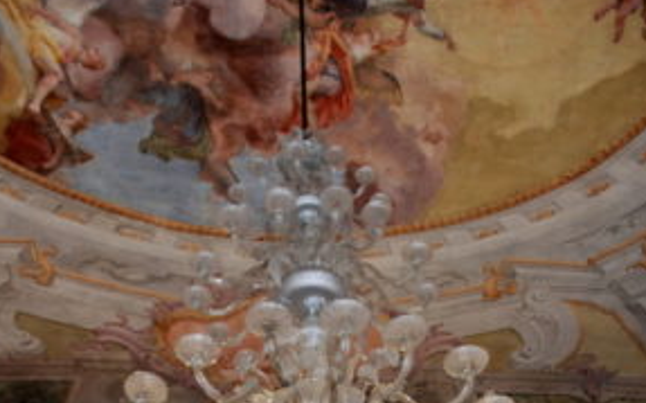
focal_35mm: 48
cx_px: 316
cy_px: 500
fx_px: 845
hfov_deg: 41.9
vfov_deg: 24.1
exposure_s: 1/100
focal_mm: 18
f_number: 5
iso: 800
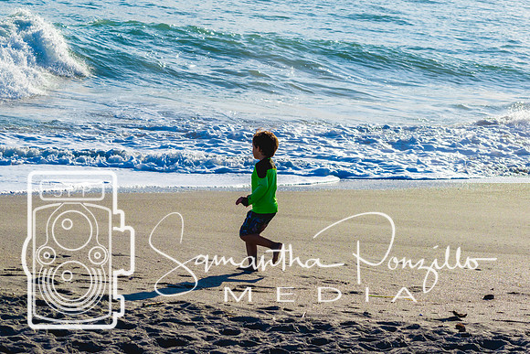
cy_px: 177
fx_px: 2484
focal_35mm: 169
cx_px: 265
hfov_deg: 12.2
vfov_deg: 8.1
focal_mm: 98
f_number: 9
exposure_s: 1/1250
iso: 200
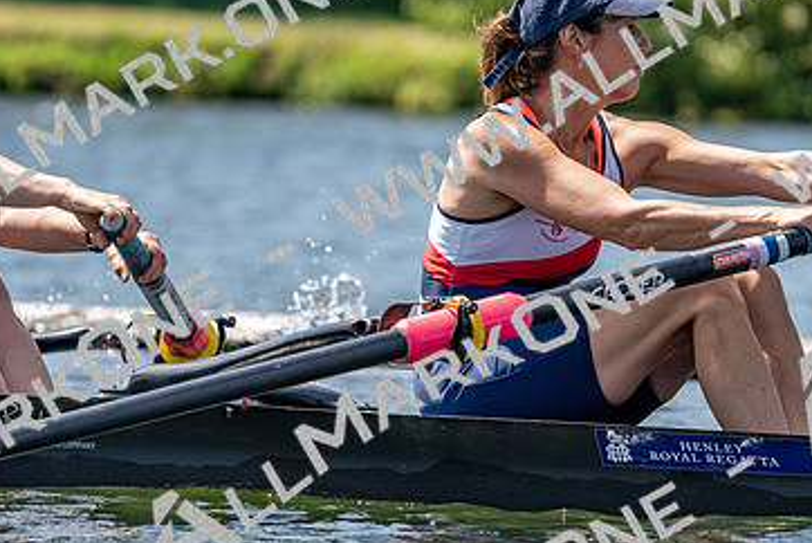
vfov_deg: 2.5
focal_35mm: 551
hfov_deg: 3.7
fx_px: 12438
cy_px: 241
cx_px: 608
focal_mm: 344
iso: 400
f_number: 6.3
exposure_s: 1/2000
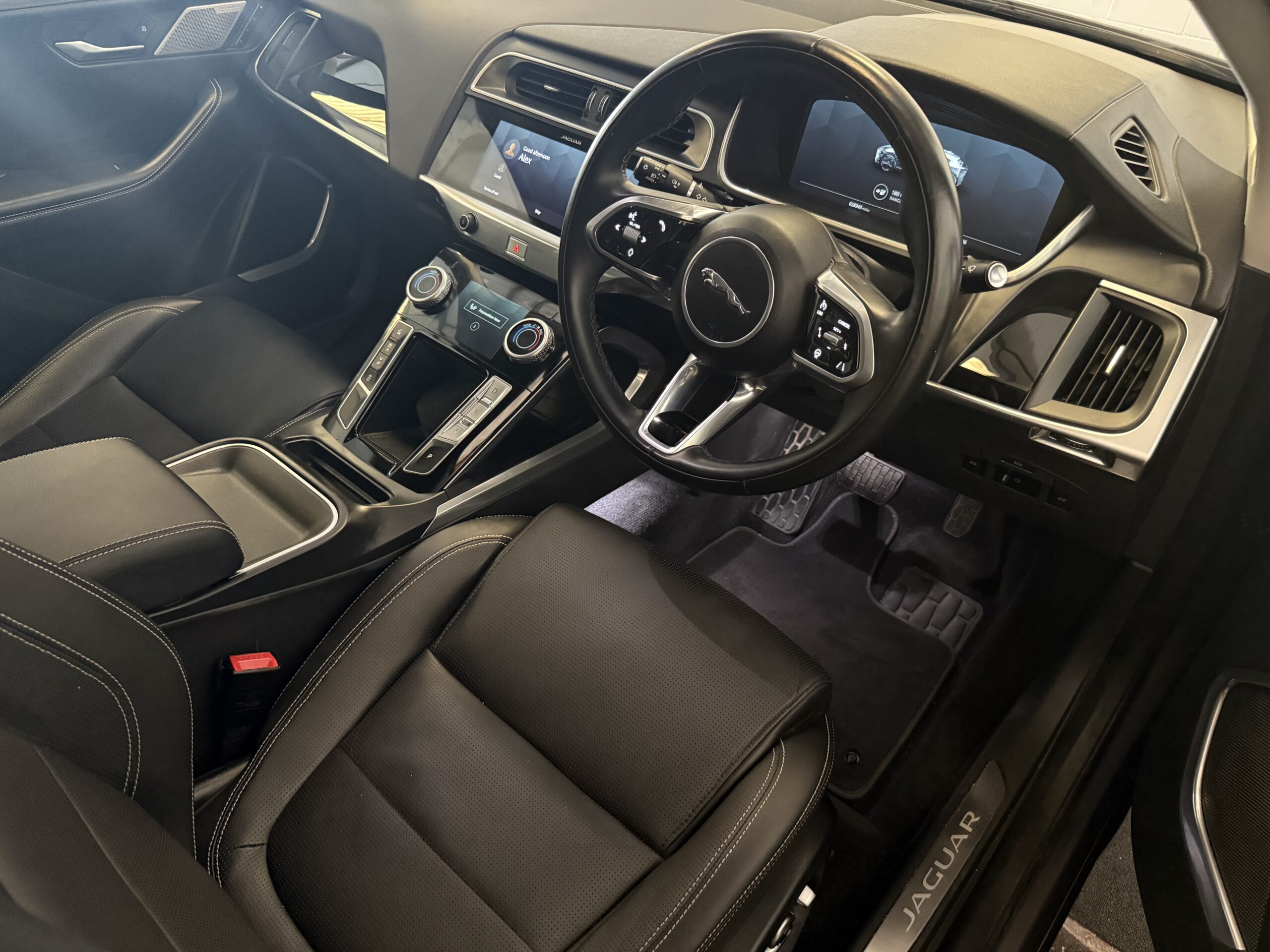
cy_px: 476
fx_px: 881
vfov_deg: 56.8
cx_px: 635
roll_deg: -3.8
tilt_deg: -38.3
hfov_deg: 71.6
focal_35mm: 24
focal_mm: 6.76
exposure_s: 1/30
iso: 1000
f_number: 1.78
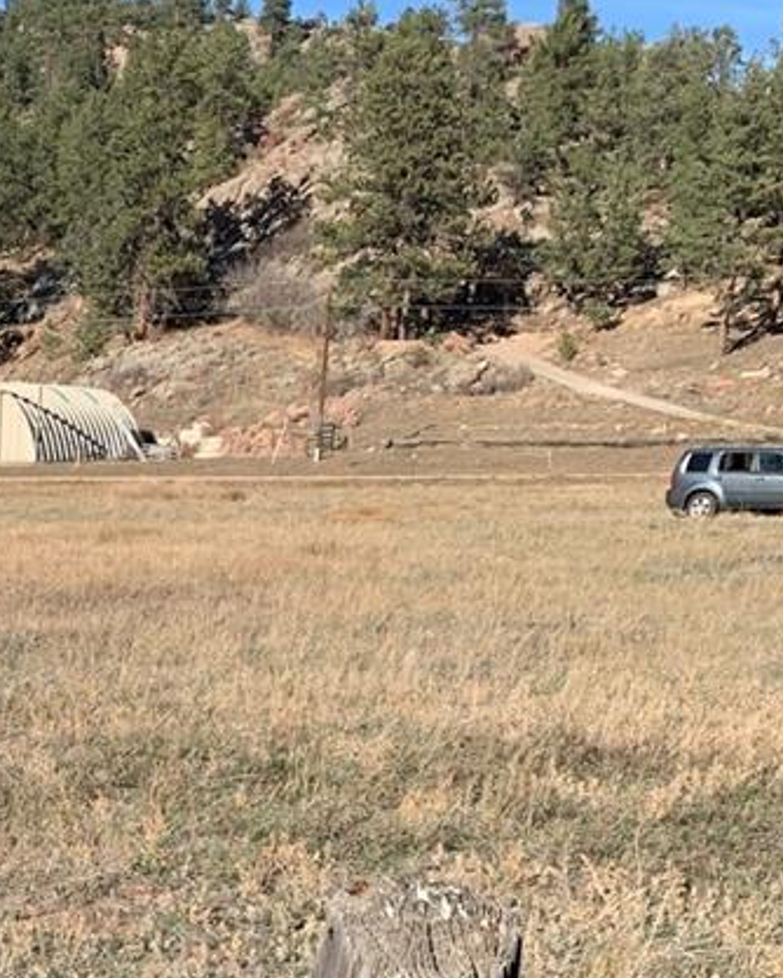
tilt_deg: -18.2
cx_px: -176
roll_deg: -1.1
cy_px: 1177
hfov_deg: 19.7
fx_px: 2113
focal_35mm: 73
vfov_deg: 23.7
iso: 25
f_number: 1.8
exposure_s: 1/1447
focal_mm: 4.25
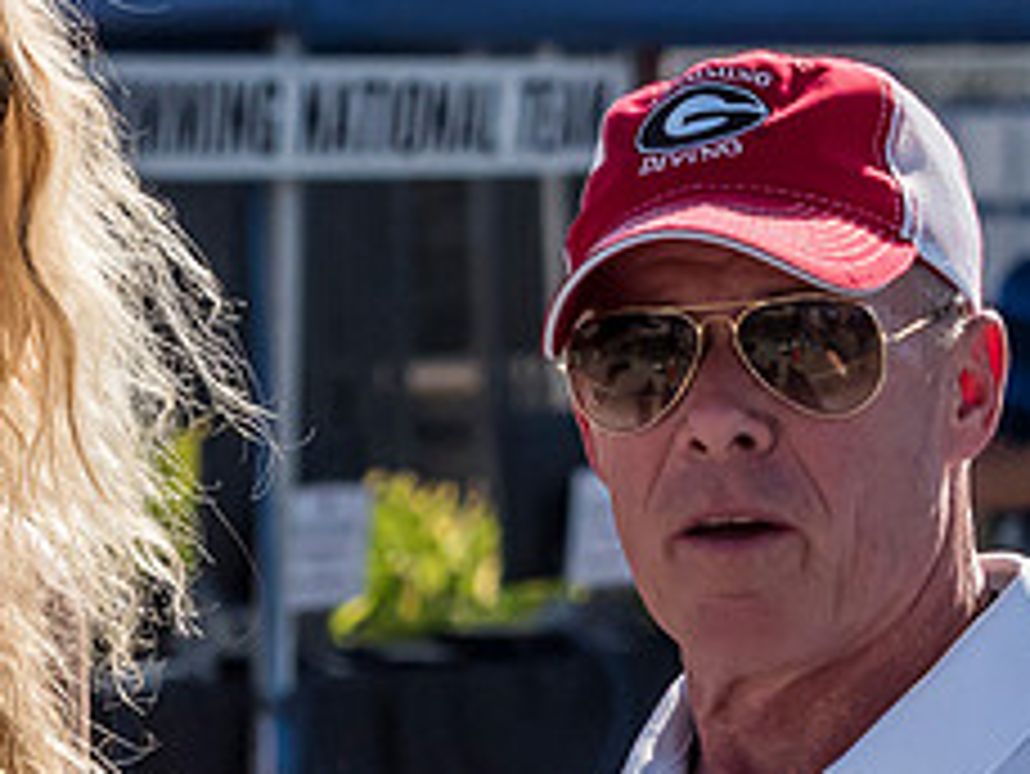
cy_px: 891
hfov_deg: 5.2
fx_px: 11372
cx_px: 305
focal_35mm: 382
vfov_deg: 3.9
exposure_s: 1/8000
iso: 800
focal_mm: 52
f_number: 3.5
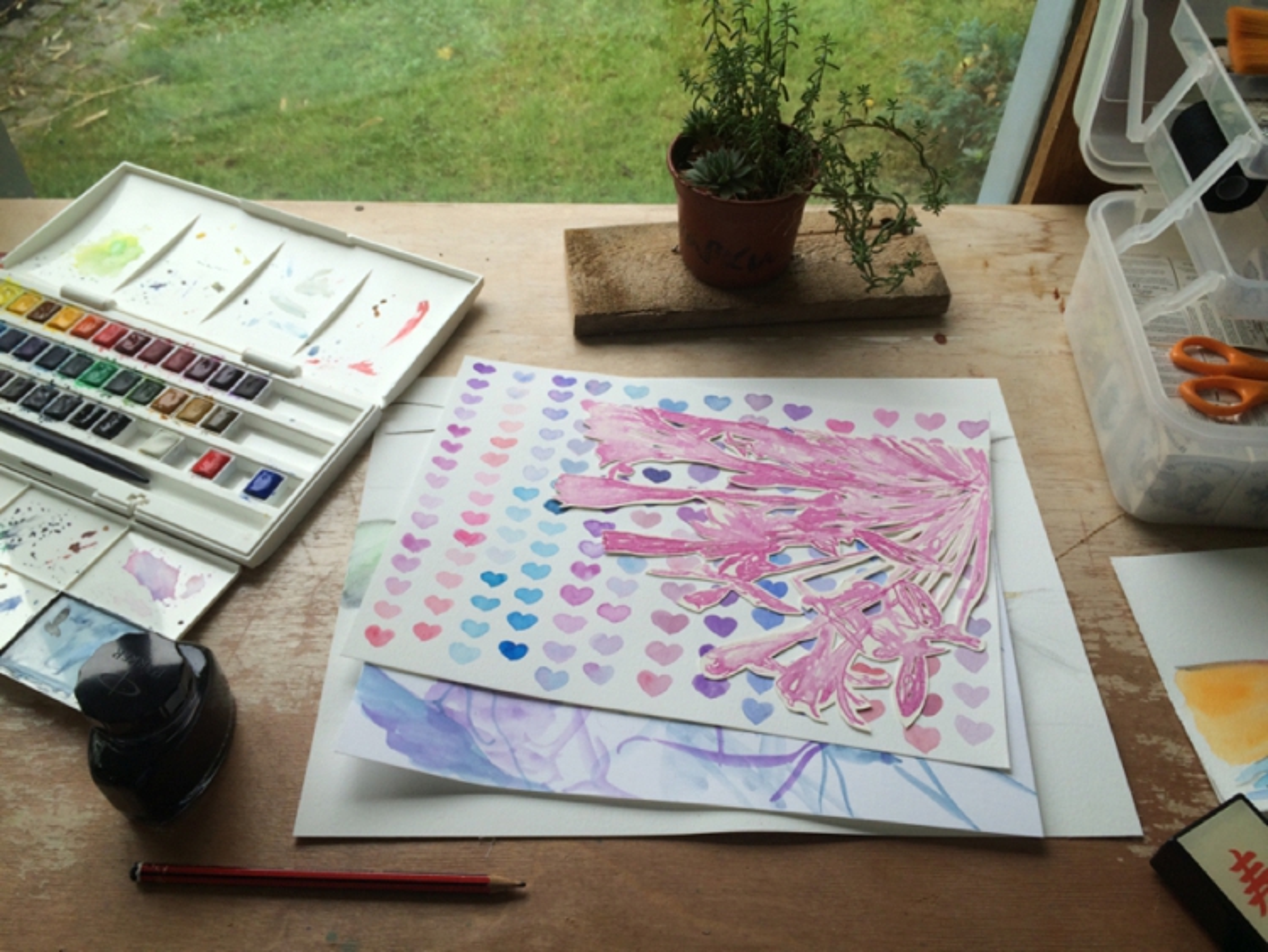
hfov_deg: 61.6
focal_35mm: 29
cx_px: 634
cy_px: 476
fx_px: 1063
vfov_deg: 48.3
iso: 32
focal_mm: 4.15
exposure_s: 1/167
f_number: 2.2
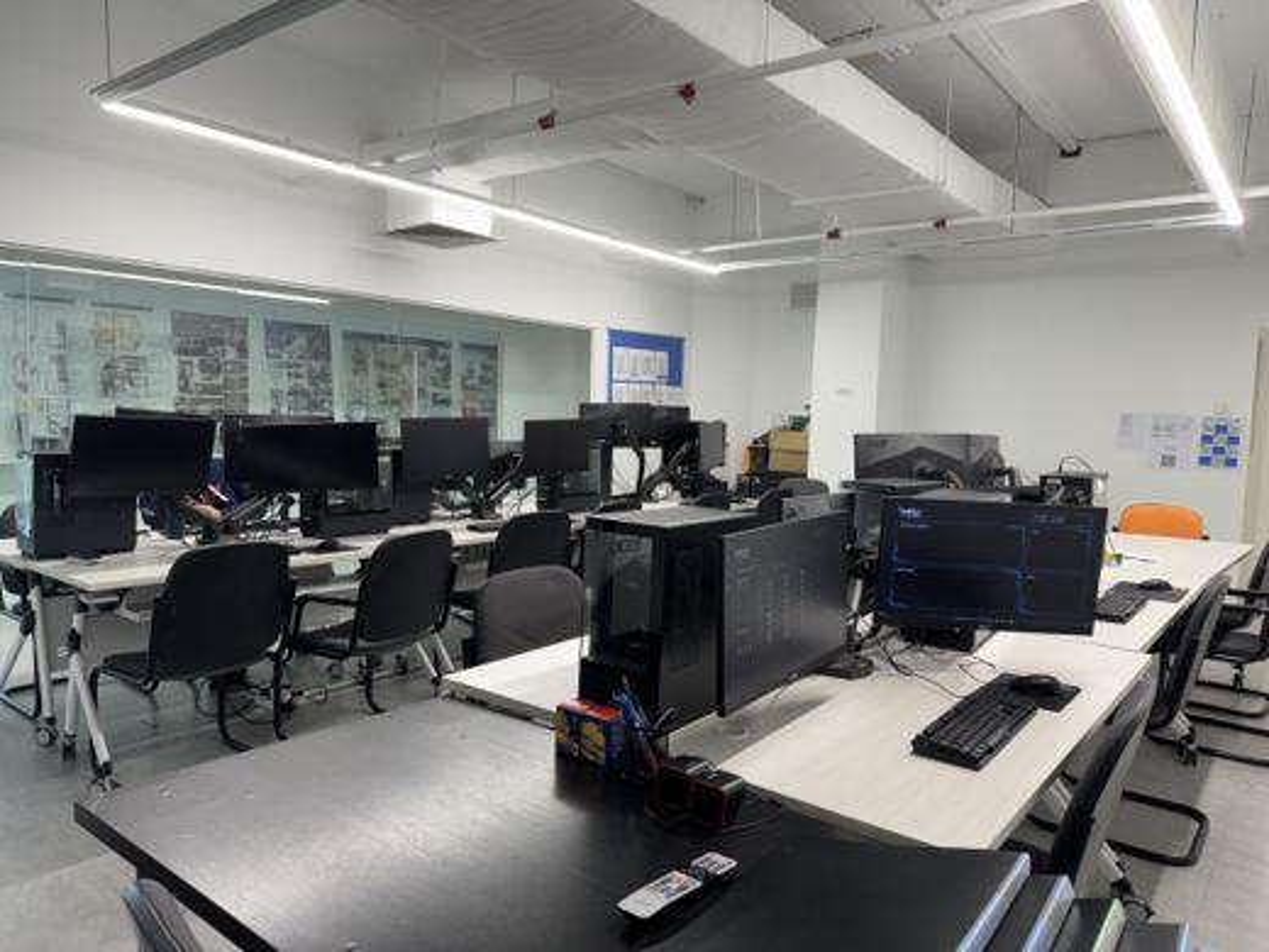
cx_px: 634
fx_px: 880
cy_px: 476
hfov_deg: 71.6
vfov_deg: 56.8
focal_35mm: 24
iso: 64
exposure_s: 1/100
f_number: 1.78
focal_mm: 6.76
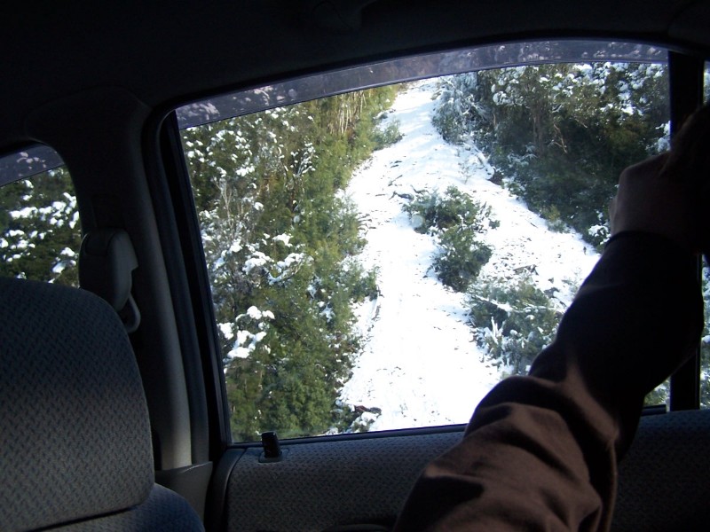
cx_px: 355
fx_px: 779
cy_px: 266
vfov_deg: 37.7
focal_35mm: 38
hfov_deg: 49.0
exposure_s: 1/180
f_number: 2.8
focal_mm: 6.3
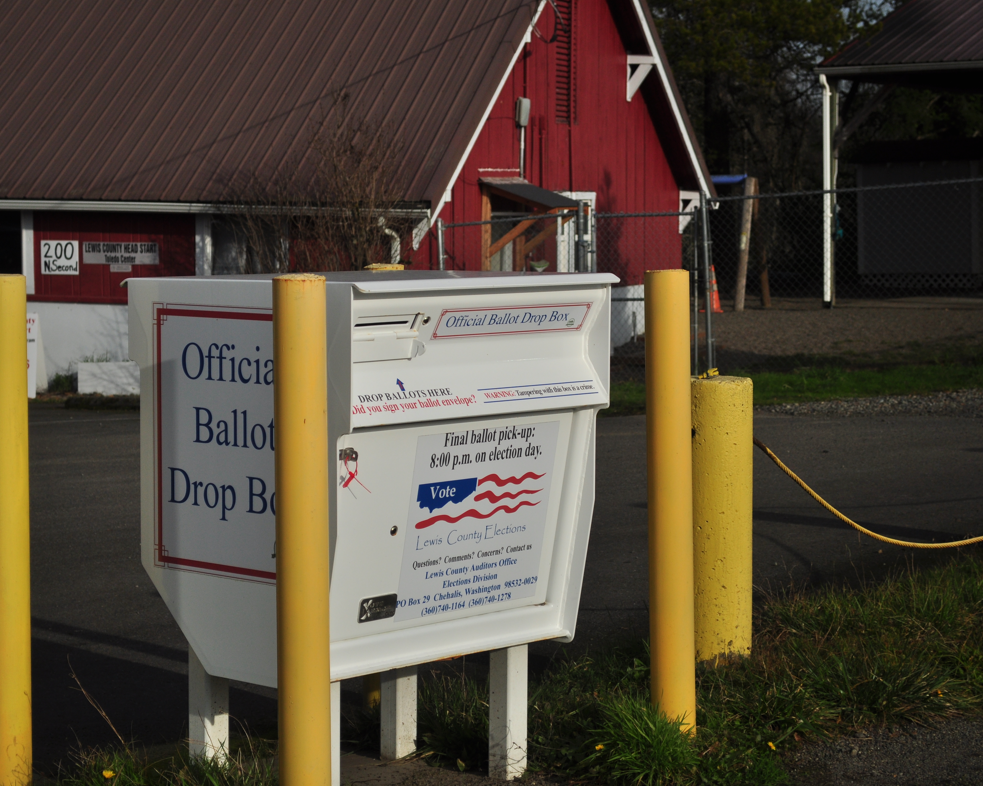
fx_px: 2473
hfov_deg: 22.5
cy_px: 393
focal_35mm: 85
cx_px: 460
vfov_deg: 18.1
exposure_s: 1/4000
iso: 200
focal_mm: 50
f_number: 5.6
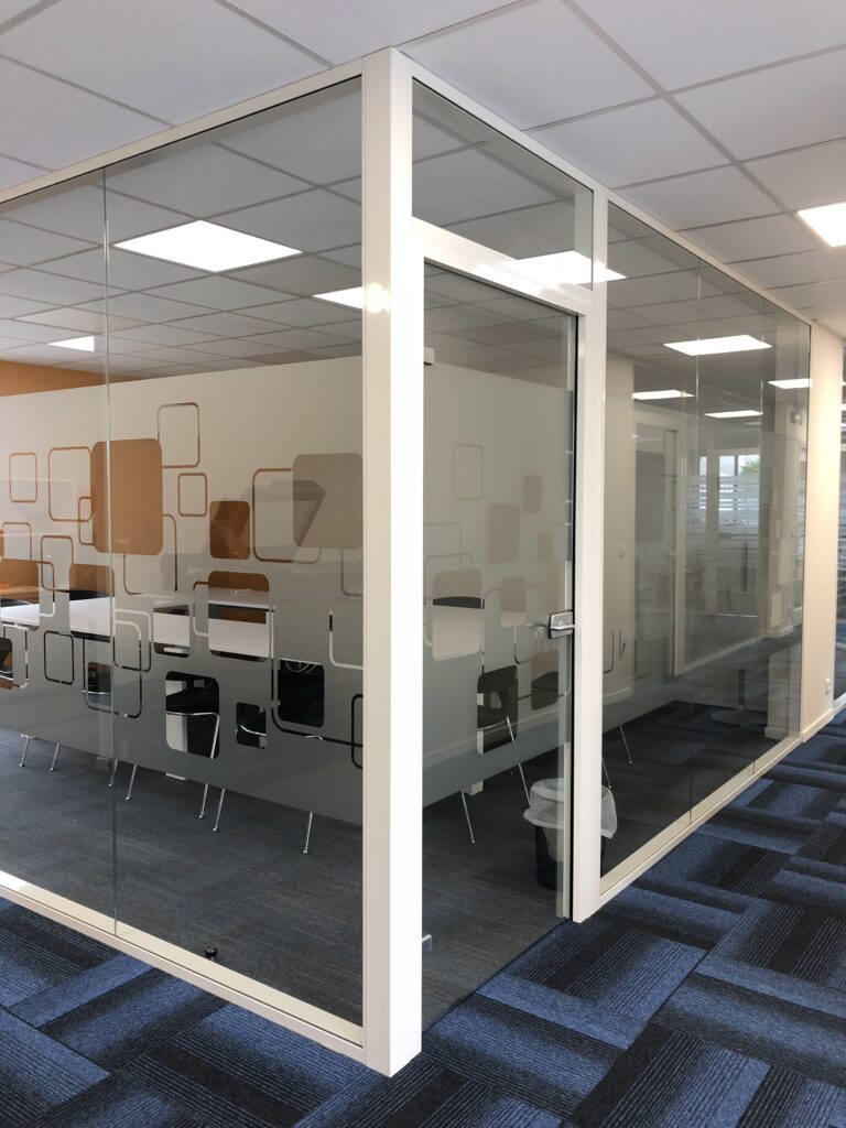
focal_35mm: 28
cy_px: 564
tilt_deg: -3.4
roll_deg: +0.2
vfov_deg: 63.4
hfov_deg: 49.7
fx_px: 912
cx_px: 423
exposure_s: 1/25
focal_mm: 4
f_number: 1.8
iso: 32
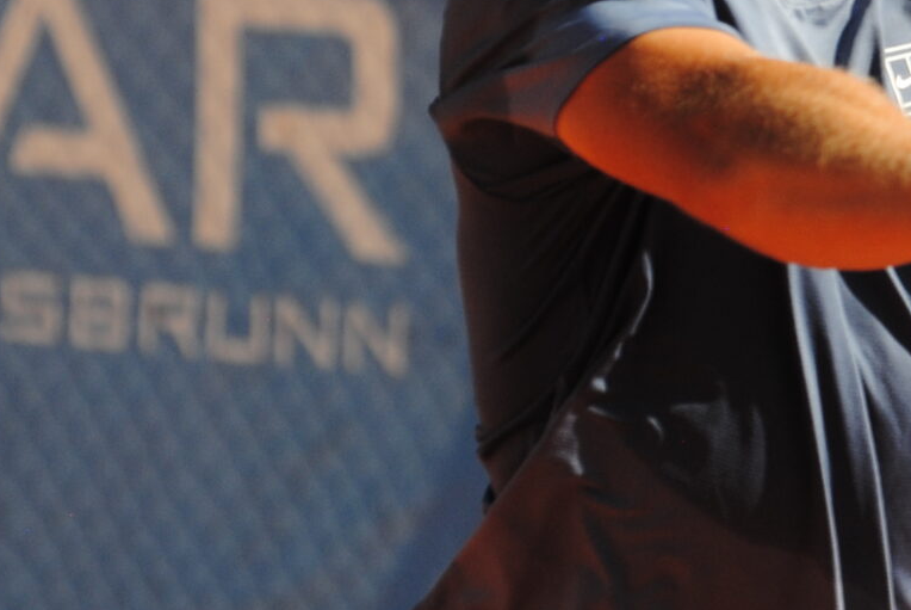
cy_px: 107
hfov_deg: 3.3
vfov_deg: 2.2
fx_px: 15924
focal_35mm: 629
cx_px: 940
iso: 180
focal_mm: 125
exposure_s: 1/1000
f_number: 4.8
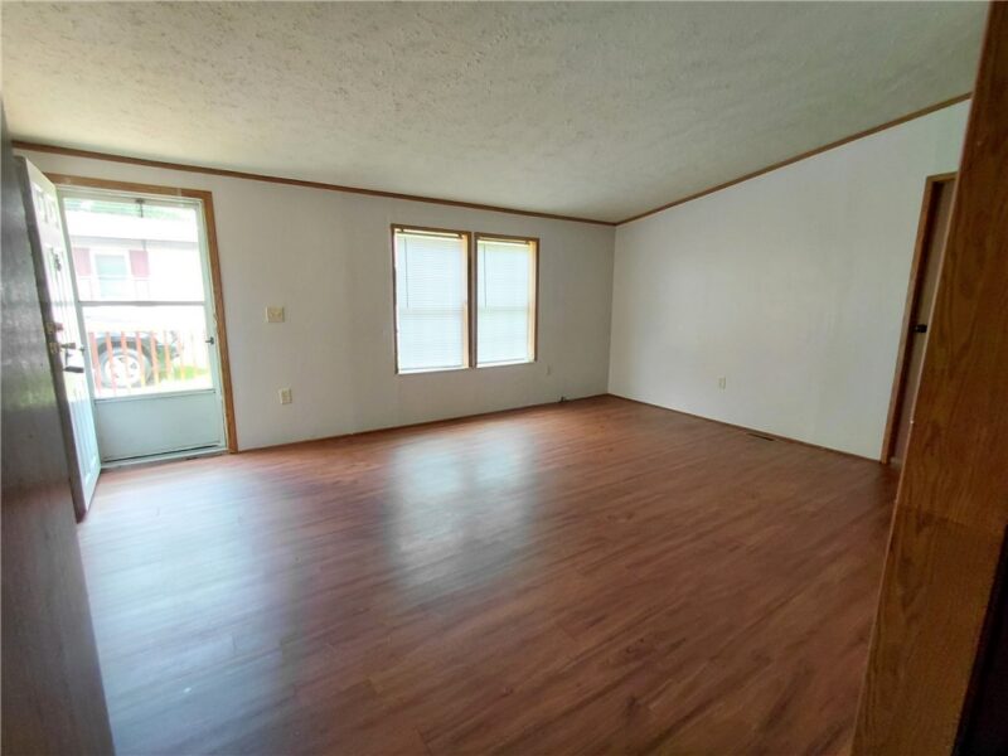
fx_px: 466
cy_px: 378
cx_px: 504
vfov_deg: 78.1
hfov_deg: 94.5
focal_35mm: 16
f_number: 2.2
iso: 160
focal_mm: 1.64
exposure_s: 1/60
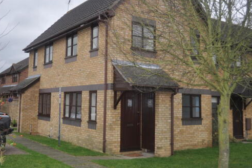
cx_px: 95
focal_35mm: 40
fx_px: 280
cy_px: 59
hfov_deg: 48.0
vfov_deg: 33.2
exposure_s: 1/200
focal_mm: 20
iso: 280
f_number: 3.8
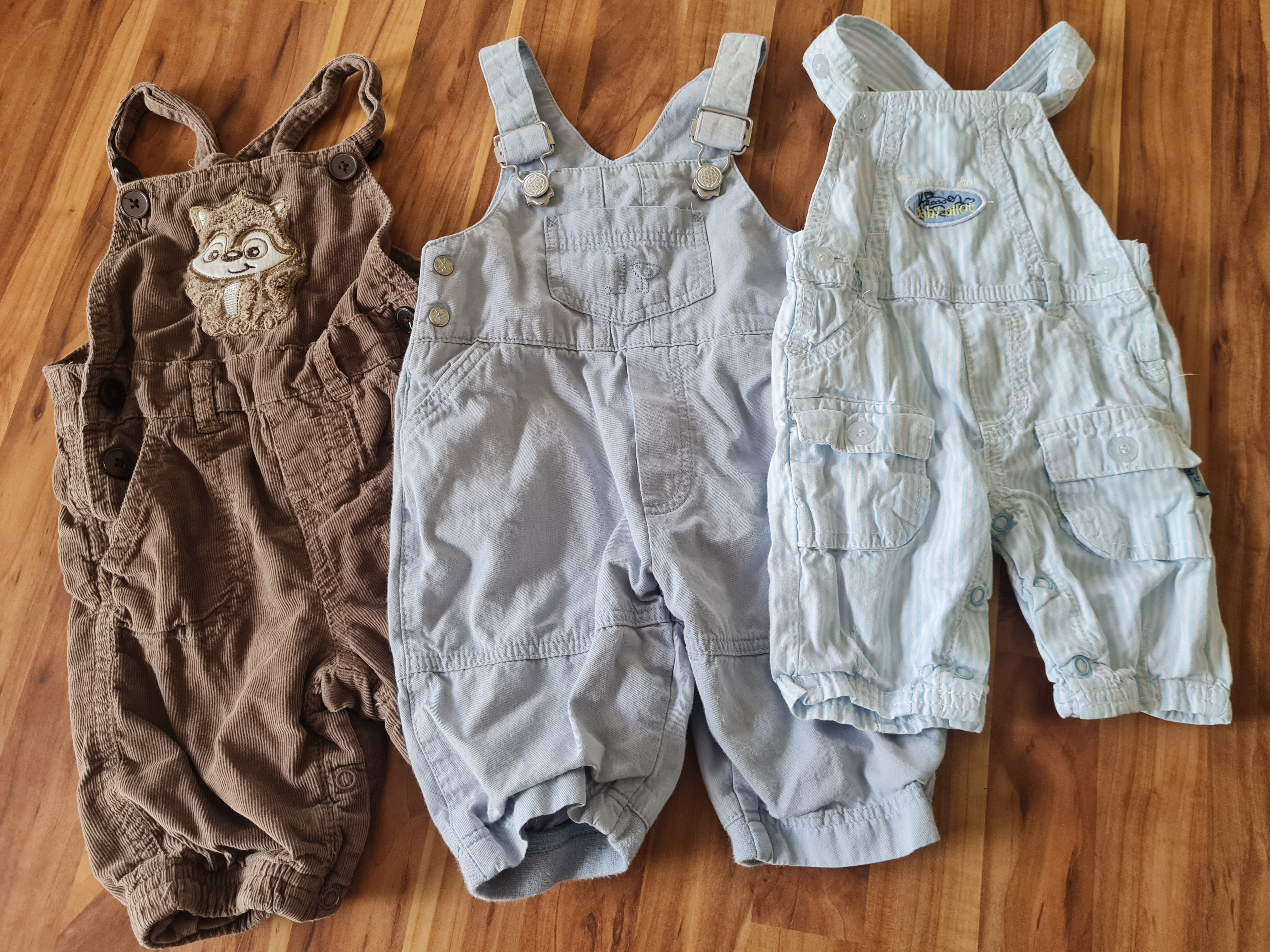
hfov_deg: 65.3
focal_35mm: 27
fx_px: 991
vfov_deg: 51.3
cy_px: 465
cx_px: 637
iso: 160
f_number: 1.8
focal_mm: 5.4
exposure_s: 1/50
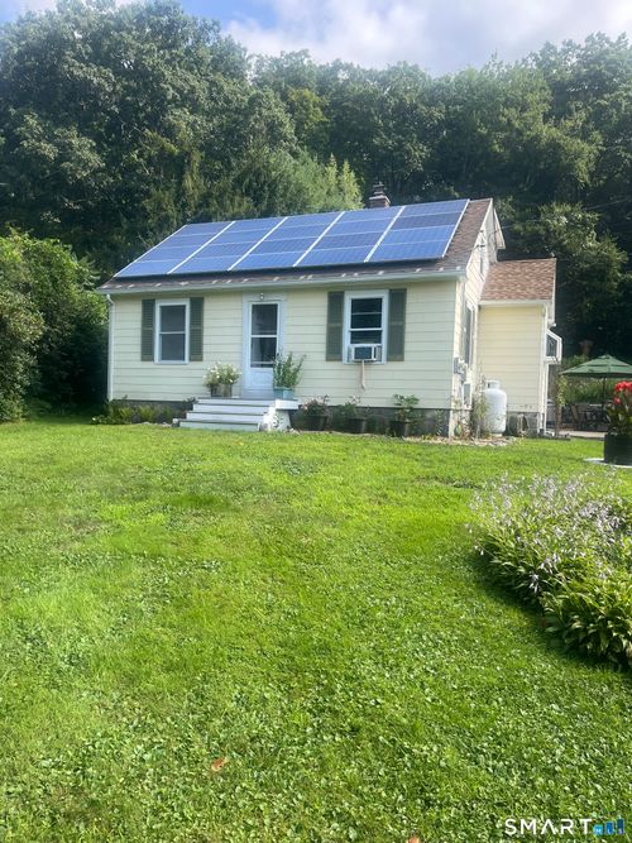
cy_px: 422
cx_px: 316
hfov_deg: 53.0
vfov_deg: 67.3
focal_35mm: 26
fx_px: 633
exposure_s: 1/891
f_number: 1.6
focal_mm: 5.1
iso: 50
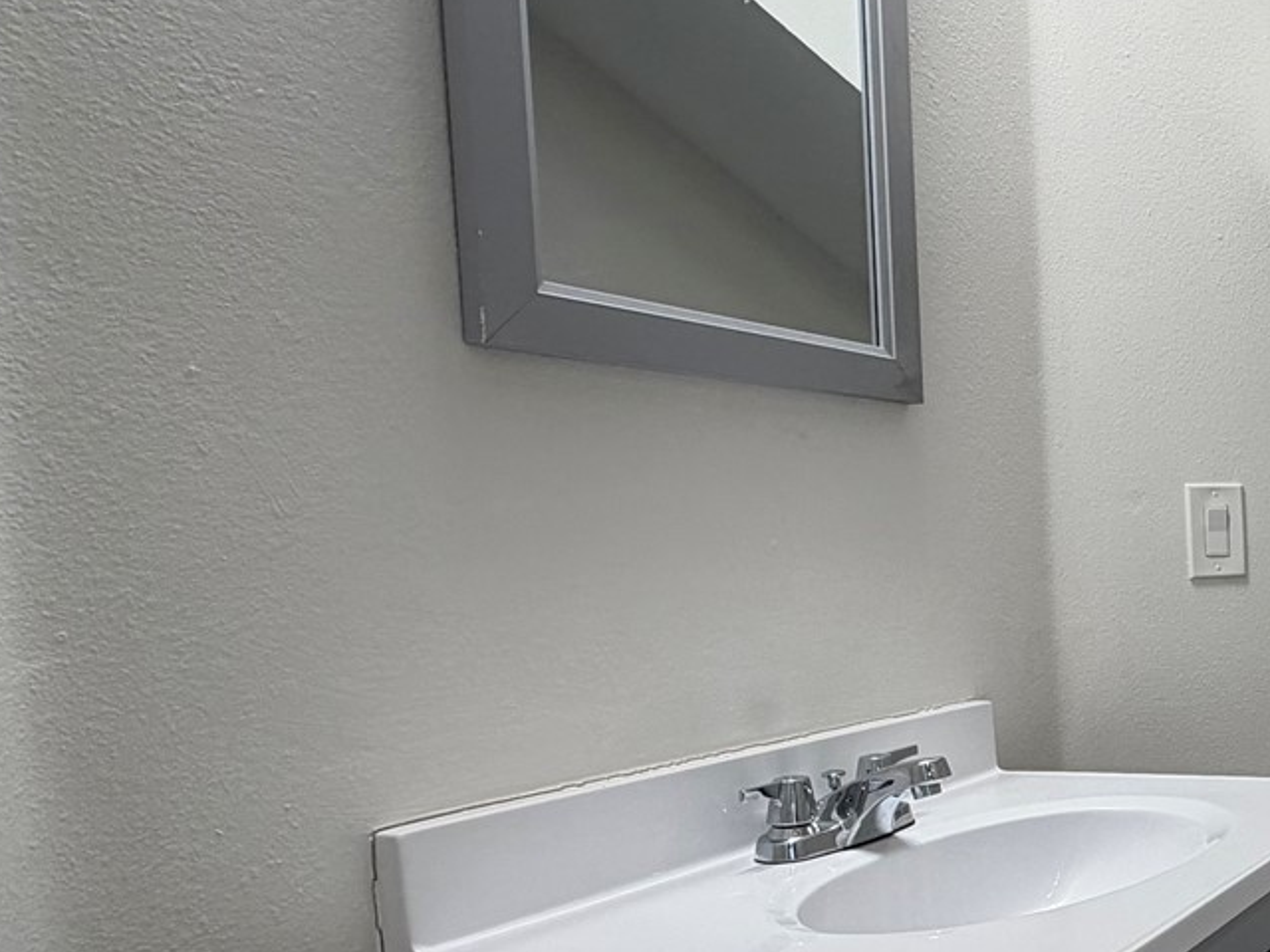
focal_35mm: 35
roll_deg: +0.7
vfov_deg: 40.3
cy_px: 623
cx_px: 1462
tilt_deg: -3.8
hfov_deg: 40.2
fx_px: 1284
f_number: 2.2
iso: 100
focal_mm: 2.22
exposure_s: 1/120
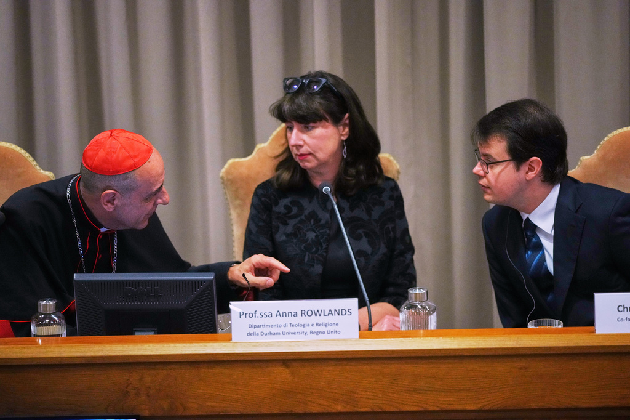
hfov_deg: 6.9
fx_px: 5248
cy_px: 210
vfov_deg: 4.6
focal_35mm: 300
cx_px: 315
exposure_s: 1/250
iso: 5000
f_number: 2.8
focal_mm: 300
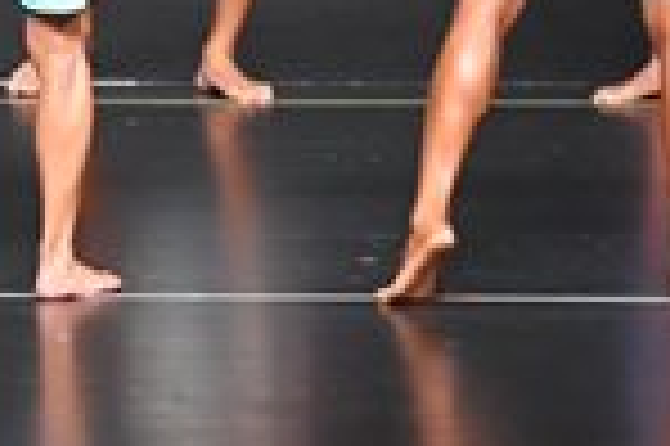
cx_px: -438
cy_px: -81
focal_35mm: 767
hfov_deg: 2.7
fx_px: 14259
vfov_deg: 1.8
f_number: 5.6
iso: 4000
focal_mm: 98
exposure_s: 1/400
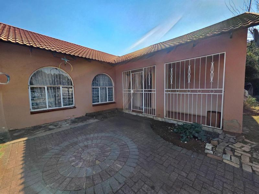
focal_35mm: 13
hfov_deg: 106.2
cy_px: 97
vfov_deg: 89.9
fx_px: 97
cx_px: 130
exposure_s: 1/2000
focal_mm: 2.2
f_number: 1.9
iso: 50
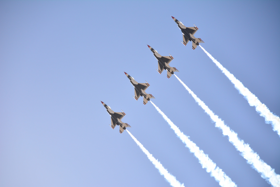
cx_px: 140
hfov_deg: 10.2
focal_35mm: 202
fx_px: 1575
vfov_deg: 6.8
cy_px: 94
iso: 400
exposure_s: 1/2000
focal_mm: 135
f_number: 6.3
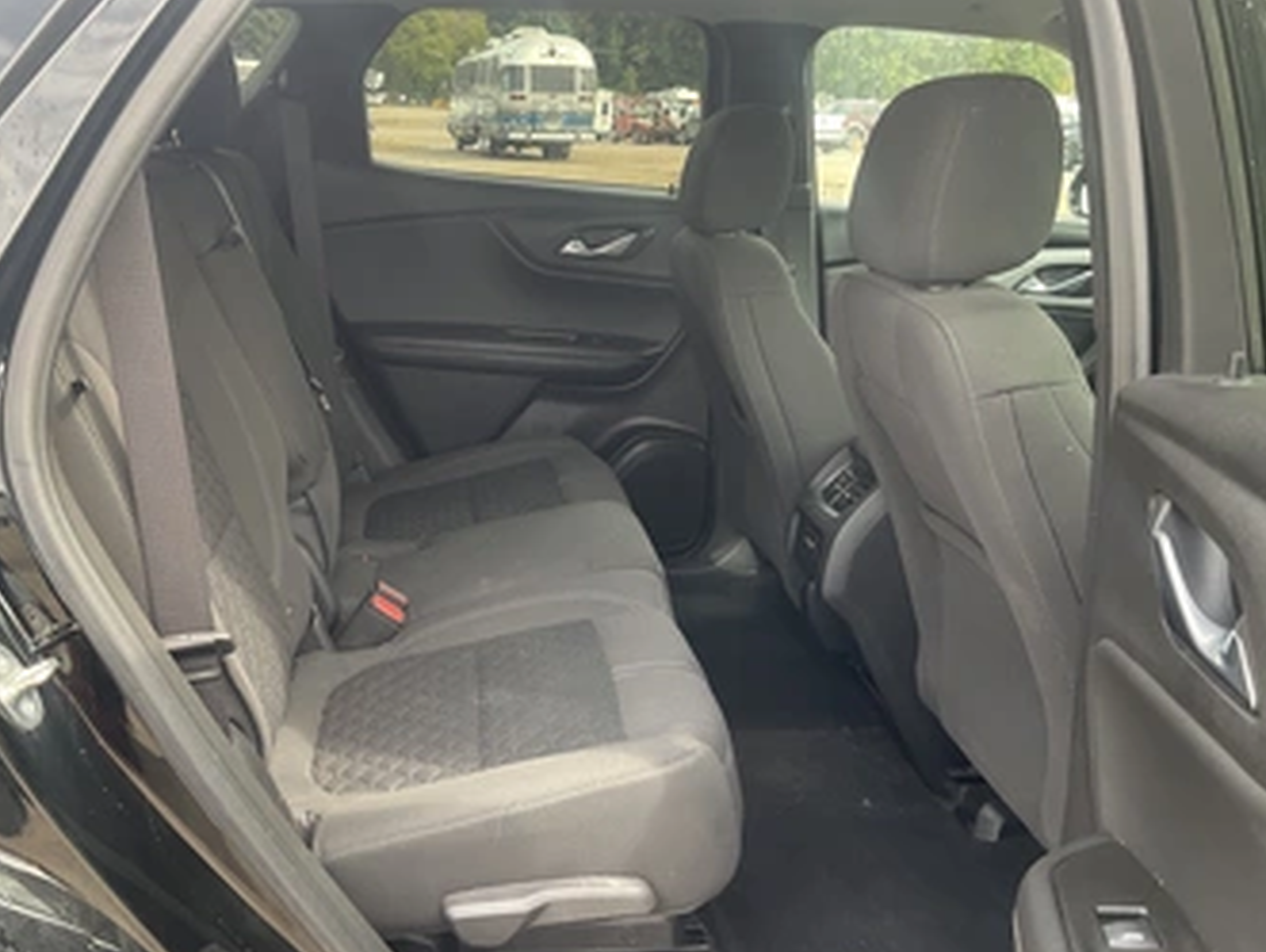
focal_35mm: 35
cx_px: 562
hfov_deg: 52.5
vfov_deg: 40.8
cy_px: 474
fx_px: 1281
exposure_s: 1/122
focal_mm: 3
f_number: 1.8
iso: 40
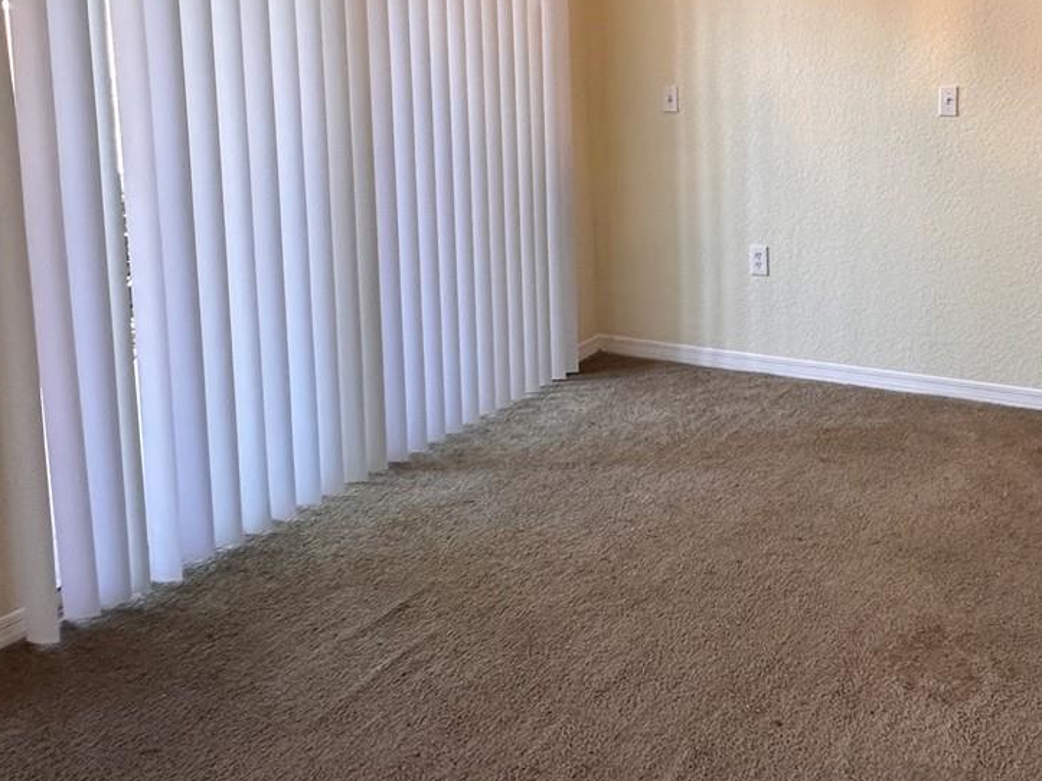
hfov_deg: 54.2
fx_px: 933
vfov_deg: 42.9
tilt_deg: -5.3
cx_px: 839
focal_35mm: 31
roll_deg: -0.1
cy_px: 134
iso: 250
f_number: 2.2
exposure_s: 1/120
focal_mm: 2.22
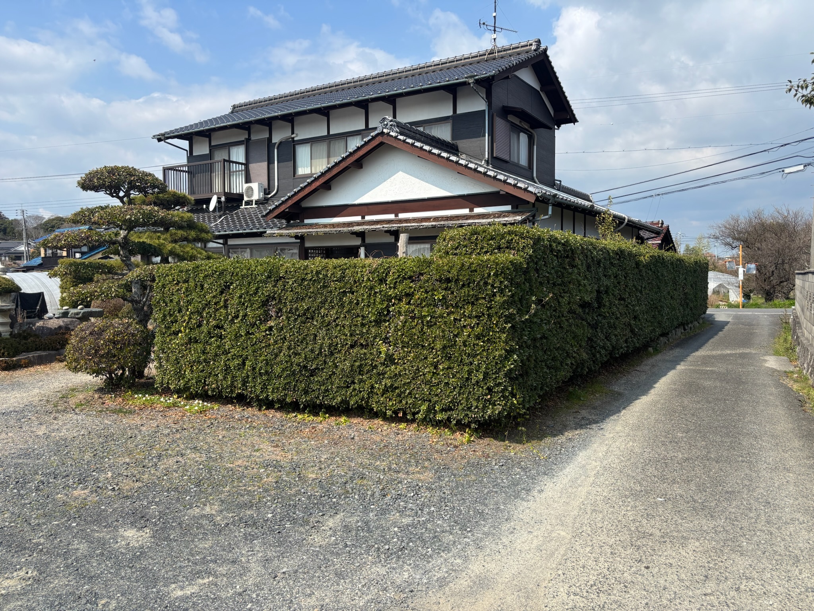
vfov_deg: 53.1
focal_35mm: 26
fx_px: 611
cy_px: 306
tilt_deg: -2.9
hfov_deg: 67.3
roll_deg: -0.1
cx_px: 407
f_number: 1.6
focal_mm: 5.96
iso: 50
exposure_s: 1/2571
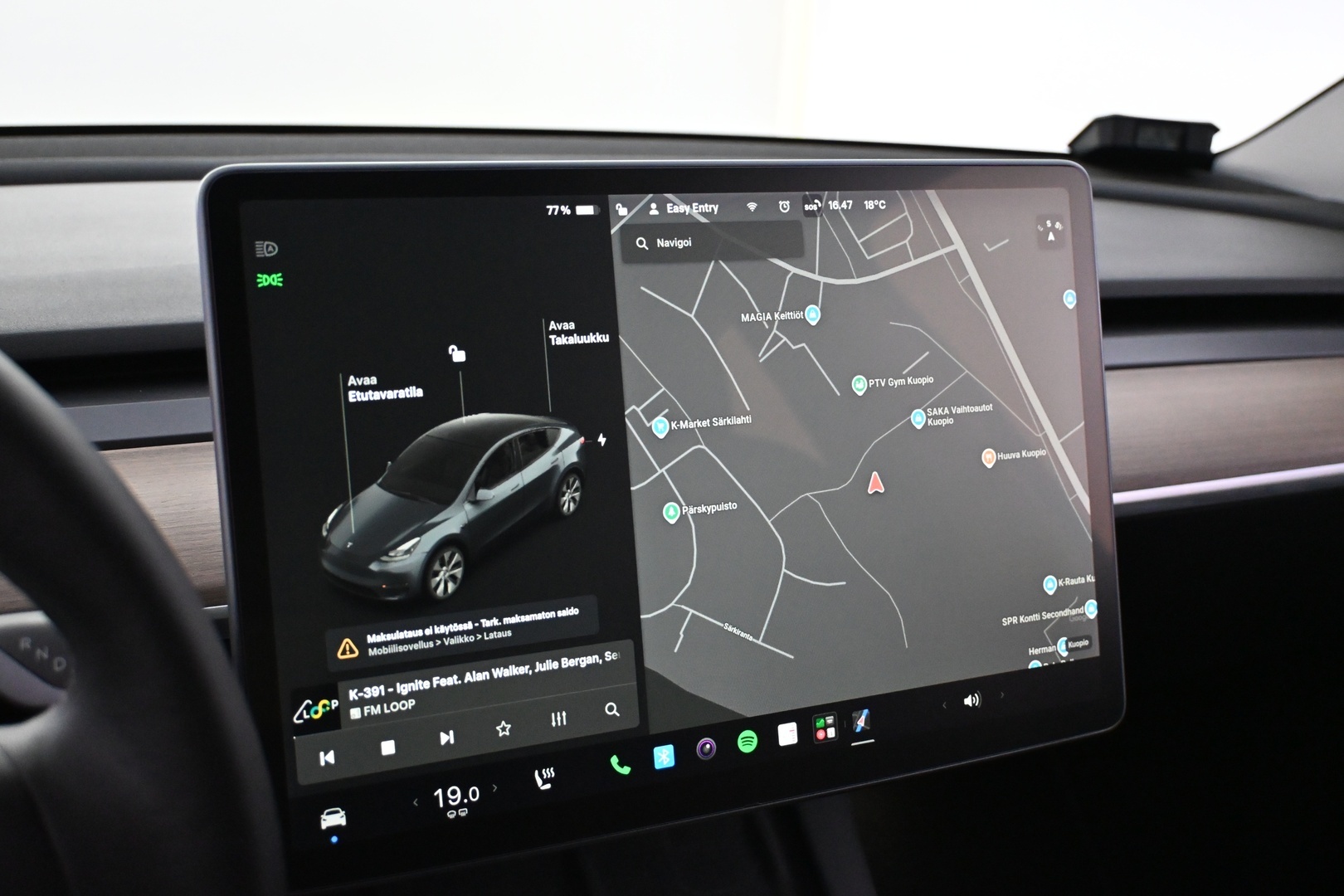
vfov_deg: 31.9
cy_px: 448
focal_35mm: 42
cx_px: 672
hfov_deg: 46.4
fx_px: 1568
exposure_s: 1/60
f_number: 4.5
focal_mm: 28
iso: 4000
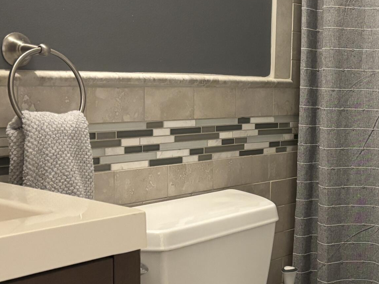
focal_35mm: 68
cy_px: 177
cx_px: 356
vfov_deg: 21.6
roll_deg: -2.5
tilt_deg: -9.0
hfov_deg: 27.3
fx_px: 744
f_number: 1.6
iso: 500
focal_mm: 5.96
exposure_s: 1/40
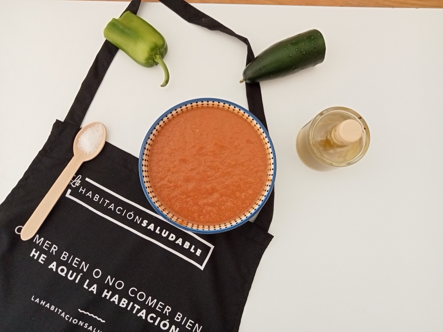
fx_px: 358
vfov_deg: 49.7
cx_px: 222
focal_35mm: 28
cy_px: 166
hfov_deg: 63.4
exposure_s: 1/50
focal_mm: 3.46
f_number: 2.2
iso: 146
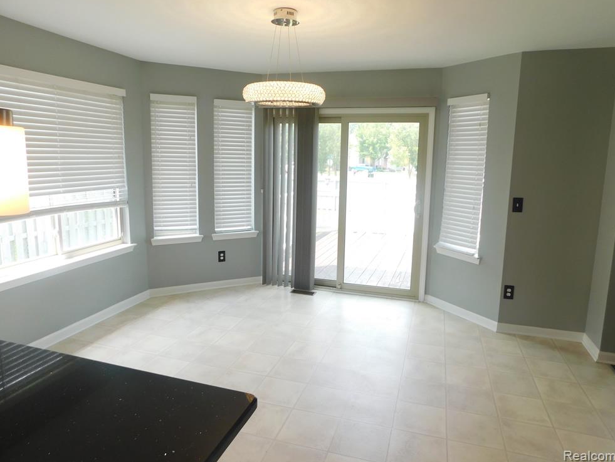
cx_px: 306
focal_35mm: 24
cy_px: 225
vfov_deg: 56.8
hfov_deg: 71.6
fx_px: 426
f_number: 3
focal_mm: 4
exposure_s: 1/100
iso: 125
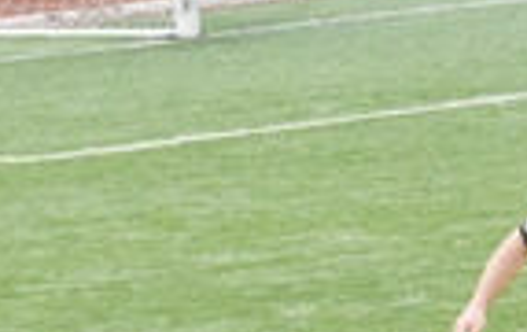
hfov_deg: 2.5
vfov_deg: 1.5
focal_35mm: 853
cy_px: 378
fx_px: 12279
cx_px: 722
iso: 6400
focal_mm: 125
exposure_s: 1/2500
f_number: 14
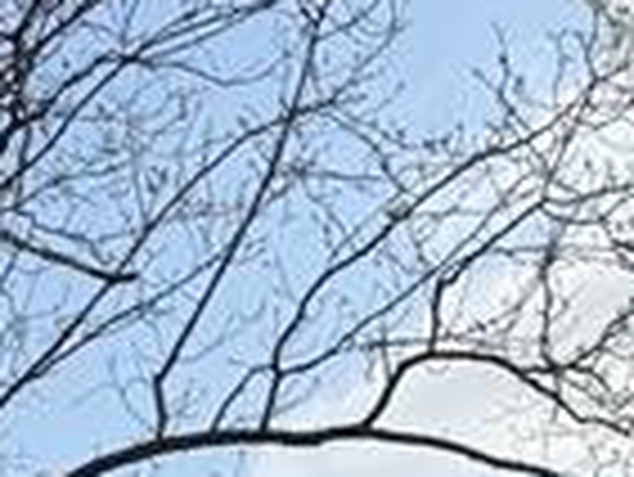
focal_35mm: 174
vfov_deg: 7.2
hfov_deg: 11.0
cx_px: -234
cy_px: 1642
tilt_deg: -6.2
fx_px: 3190
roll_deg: +2.2
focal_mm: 6.76
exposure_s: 1/5319
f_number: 1.78
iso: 80
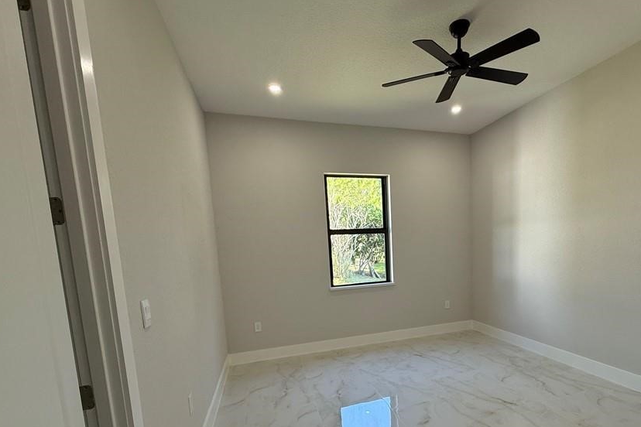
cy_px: 282
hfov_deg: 89.2
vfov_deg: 65.7
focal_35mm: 18
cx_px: 374
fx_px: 320
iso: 125
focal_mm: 2.22
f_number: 2.2
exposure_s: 1/120
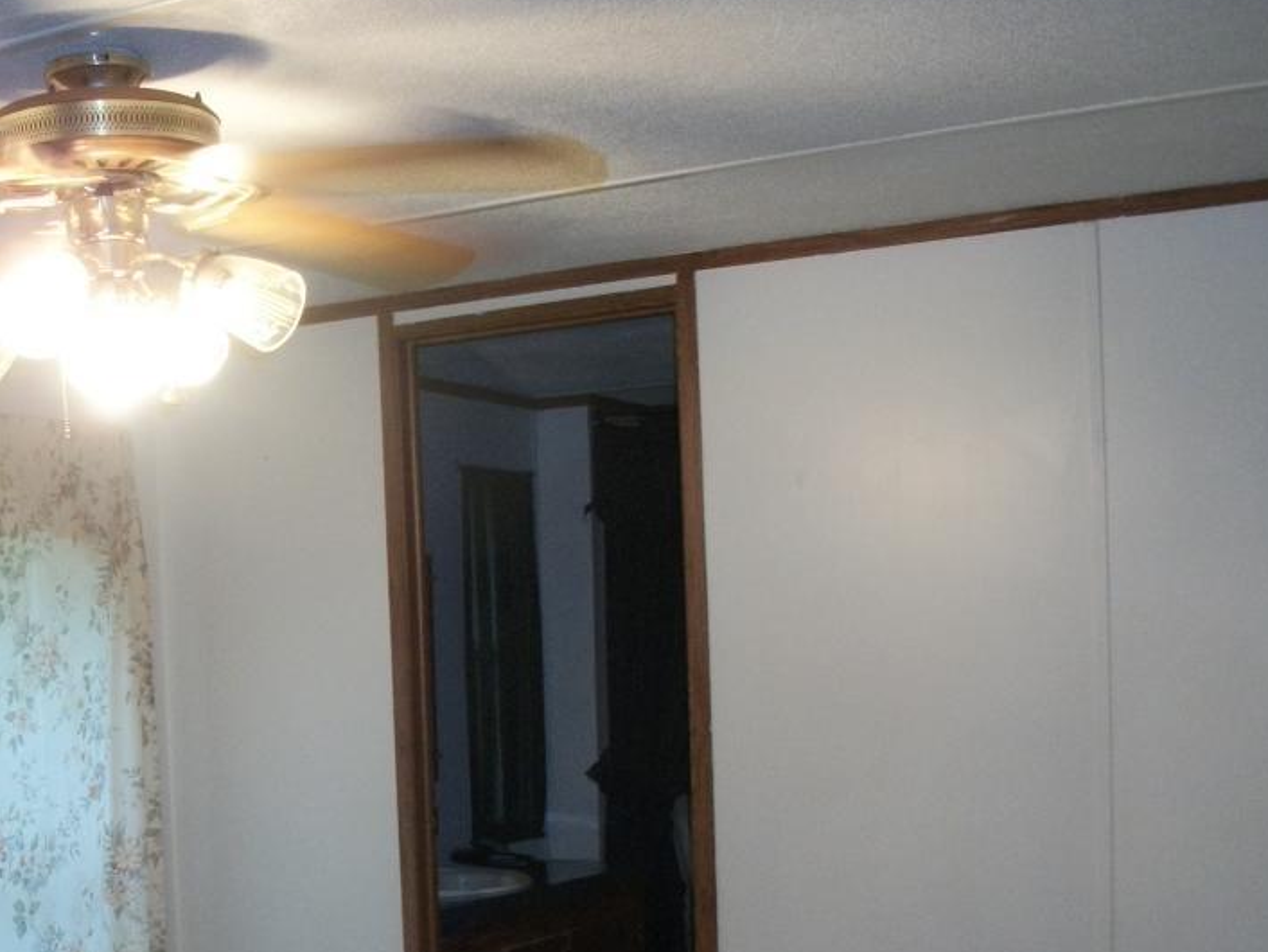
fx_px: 2125
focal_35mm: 58
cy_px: 835
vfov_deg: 24.6
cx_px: 286
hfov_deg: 32.5
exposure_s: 1/30
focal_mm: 5.7
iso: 160
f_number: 2.9
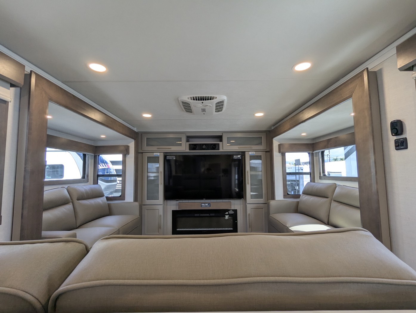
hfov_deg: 94.4
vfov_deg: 78.2
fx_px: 193
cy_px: 156
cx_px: 208
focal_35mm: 16
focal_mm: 2.35
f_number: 2.2
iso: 58
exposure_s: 1/94.6
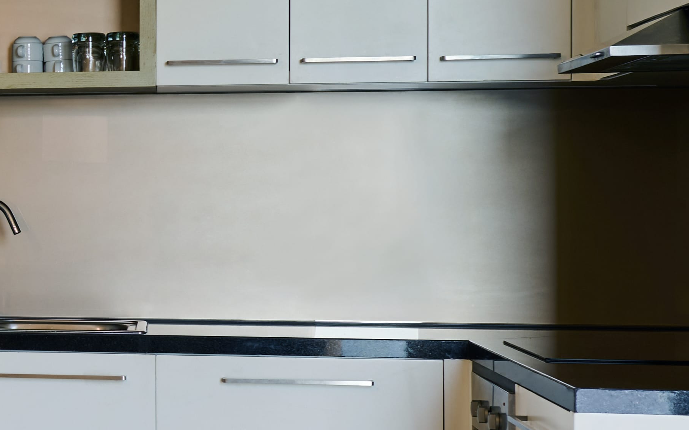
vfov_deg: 11.9
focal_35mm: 110
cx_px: -469
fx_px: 2065
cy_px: 219
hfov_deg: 16.5
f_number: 7.1
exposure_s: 1/3
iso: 400
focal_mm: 24
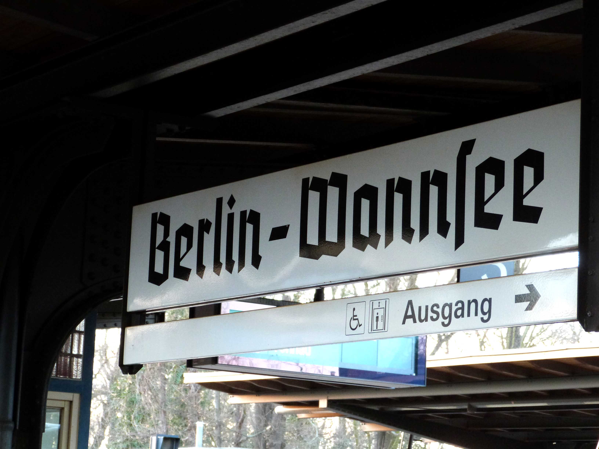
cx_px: 300
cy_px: 224
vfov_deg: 13.8
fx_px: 1852
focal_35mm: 107
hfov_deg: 18.4
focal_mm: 19.3
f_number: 3.5
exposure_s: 1/50
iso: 400
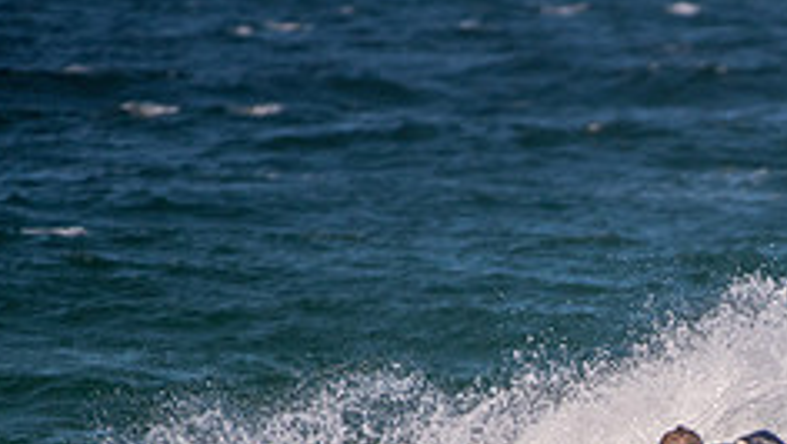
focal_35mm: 1288
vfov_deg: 0.9
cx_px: 867
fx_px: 26890
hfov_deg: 1.7
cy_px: 579
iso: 1100
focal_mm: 500
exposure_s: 1/1600
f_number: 5.6
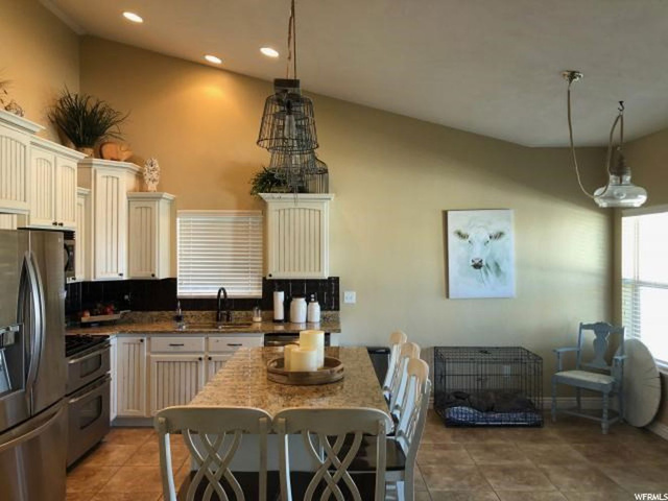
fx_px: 560
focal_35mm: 29
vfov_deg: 48.2
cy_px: 250
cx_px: 334
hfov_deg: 61.7
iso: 40
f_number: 1.8
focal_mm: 3.99
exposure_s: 1/24
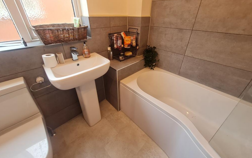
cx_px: 126
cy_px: 70
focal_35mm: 14
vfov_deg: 78.4
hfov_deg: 105.3
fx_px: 96
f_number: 2.2
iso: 160
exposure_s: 1/50
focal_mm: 1.74
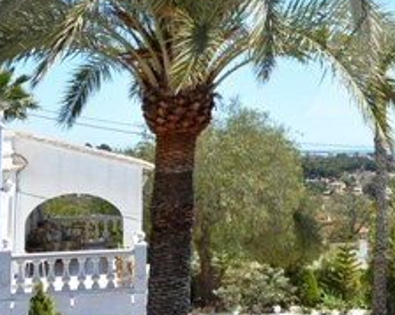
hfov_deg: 23.0
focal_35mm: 78
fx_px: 911
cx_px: 437
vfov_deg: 19.5
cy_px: 70
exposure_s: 1/800
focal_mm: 11
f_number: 3.5
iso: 100
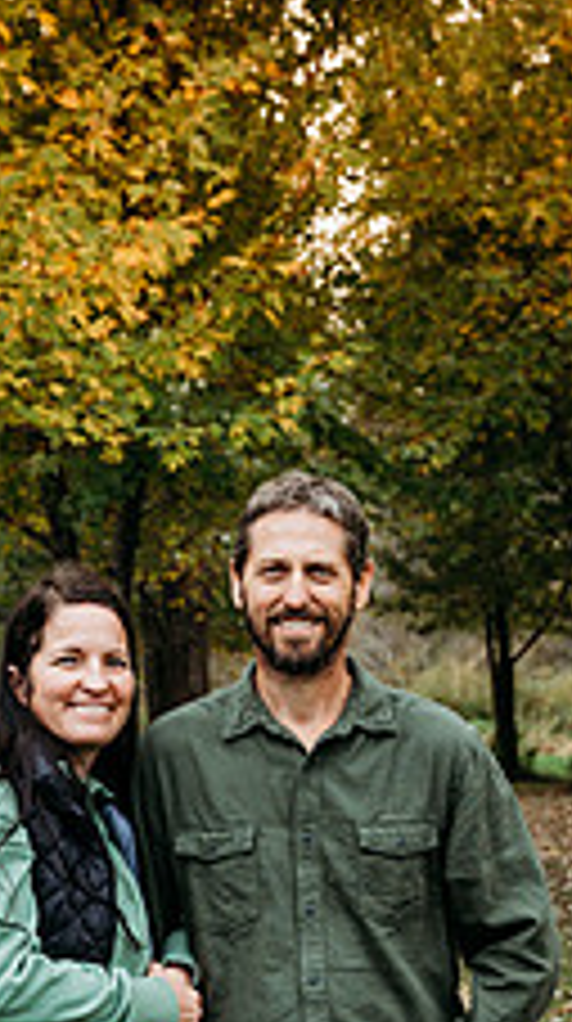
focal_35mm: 104
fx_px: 2816
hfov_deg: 11.6
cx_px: 144
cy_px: 909
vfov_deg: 20.2
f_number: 5.6
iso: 200
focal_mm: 50
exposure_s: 1/250
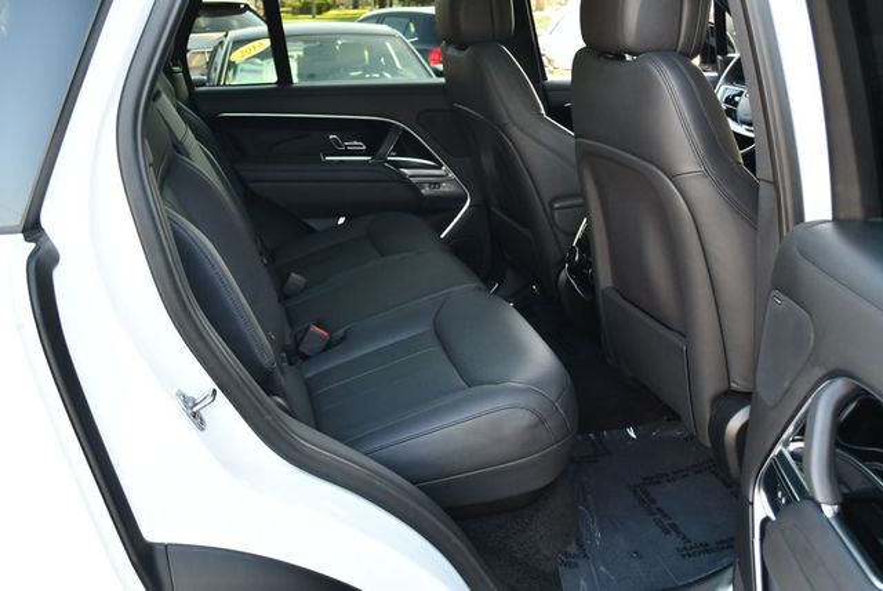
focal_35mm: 36
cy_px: 296
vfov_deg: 36.9
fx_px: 884
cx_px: 442
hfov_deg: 53.1
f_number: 3.5
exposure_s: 1/250
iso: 640
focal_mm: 18
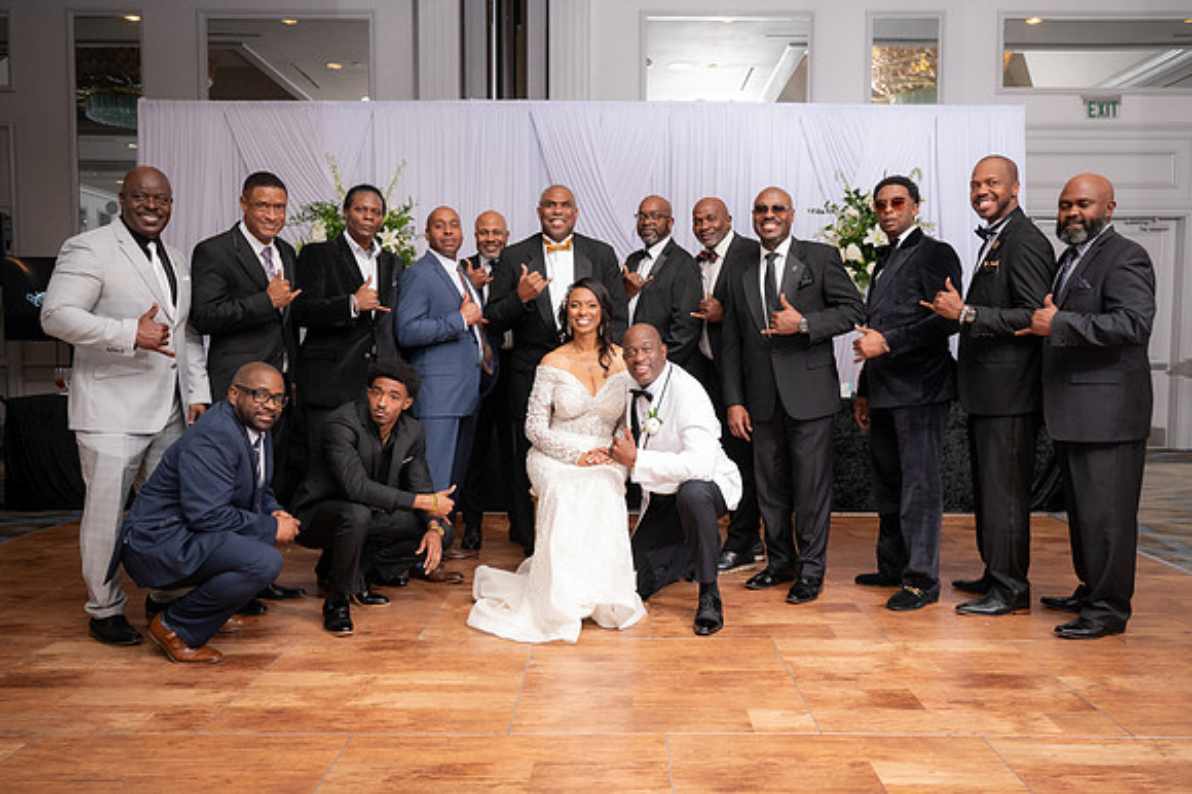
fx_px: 946
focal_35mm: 29
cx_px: 614
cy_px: 404
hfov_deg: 64.4
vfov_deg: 45.5
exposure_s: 1/250
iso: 2500
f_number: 2.8
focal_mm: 24
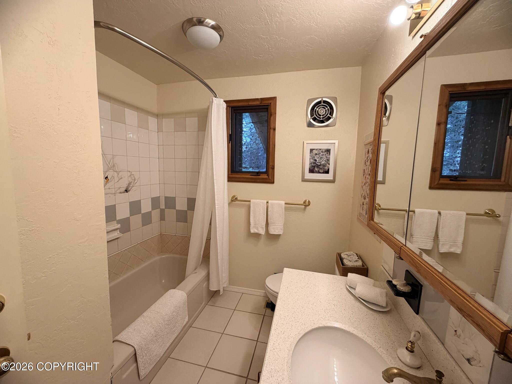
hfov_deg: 102.1
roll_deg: -1.1
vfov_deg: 85.7
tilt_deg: -6.6
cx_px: 256
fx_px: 207
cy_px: 192
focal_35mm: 14
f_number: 2.2
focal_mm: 2.22
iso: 250
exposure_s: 1/120
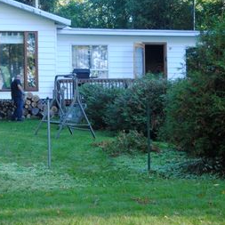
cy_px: 102
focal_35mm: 106
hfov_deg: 16.3
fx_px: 780
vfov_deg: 16.4
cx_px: 42
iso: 200
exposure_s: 1/80
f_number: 4.5
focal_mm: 35
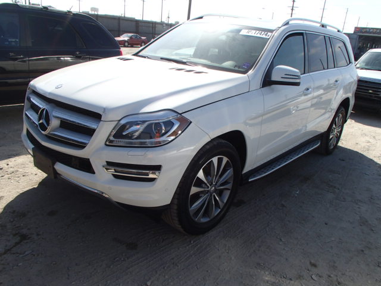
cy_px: 143
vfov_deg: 49.7
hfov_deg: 63.4
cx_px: 190
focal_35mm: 28
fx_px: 308
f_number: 3.9
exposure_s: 1/640
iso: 100
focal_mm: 5
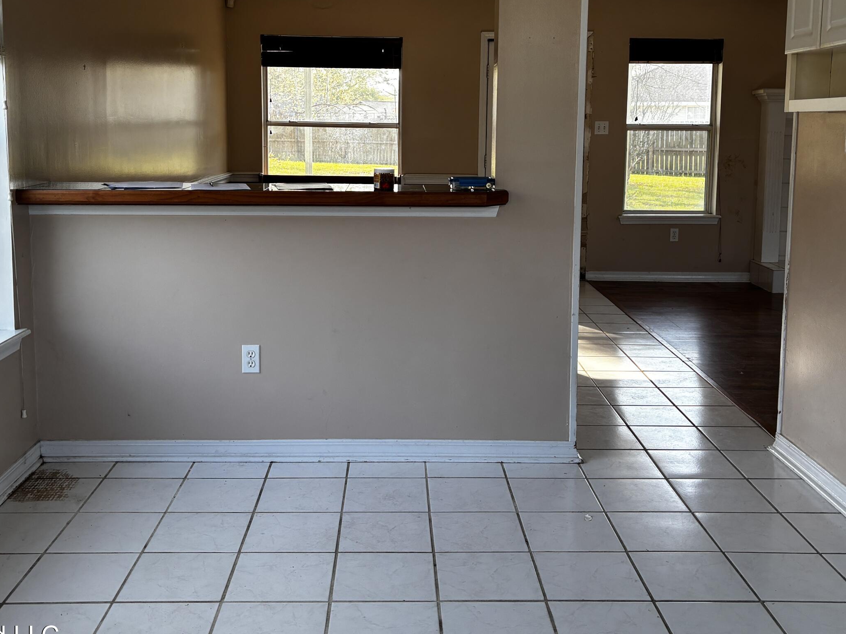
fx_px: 929
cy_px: 215
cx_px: 403
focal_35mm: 38
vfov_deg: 37.3
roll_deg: -0.8
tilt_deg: -5.7
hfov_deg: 49.0
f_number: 1.6
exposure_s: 1/121
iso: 50
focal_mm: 5.96
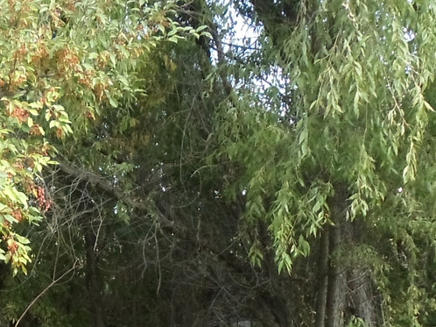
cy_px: 399
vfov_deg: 8.1
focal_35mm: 181
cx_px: -27
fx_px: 2279
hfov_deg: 10.8
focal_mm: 6
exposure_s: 1/250
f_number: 3.5
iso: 200
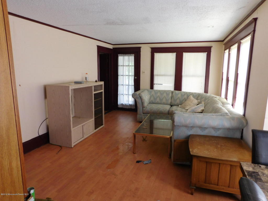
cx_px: 134
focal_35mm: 23
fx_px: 178
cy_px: 100
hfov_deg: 73.9
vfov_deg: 58.9
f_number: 3
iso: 125
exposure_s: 1/40
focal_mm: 4
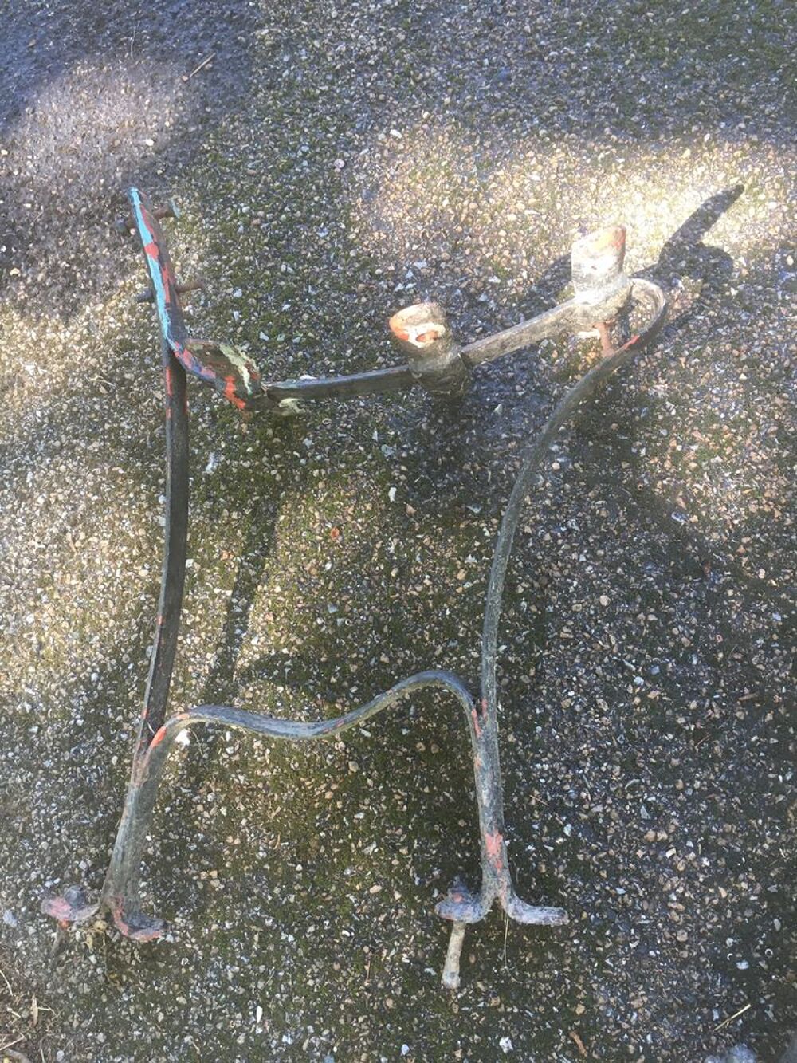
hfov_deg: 48.2
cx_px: 398
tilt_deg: -69.6
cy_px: 532
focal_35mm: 29
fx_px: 890
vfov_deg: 61.7
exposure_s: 1/33
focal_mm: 4.15
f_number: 2.2
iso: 50
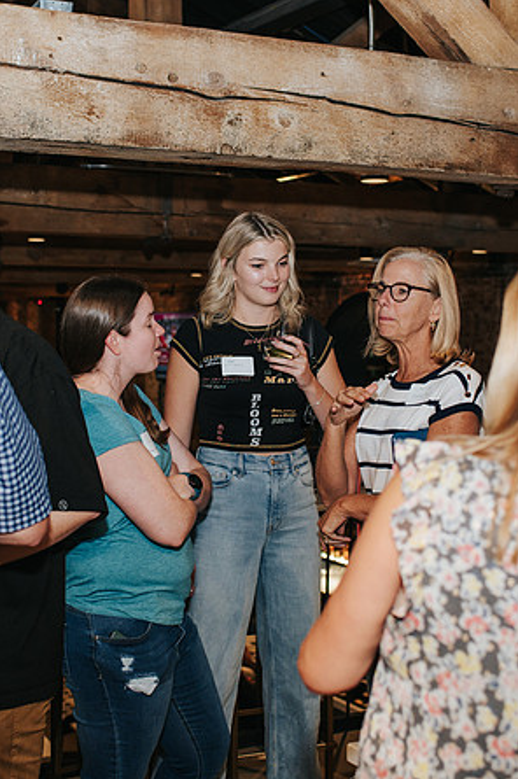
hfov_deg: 23.7
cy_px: 364
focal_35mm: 57
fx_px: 1232
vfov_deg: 35.1
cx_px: 207
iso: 800
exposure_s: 1/200
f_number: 2.8
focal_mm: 35
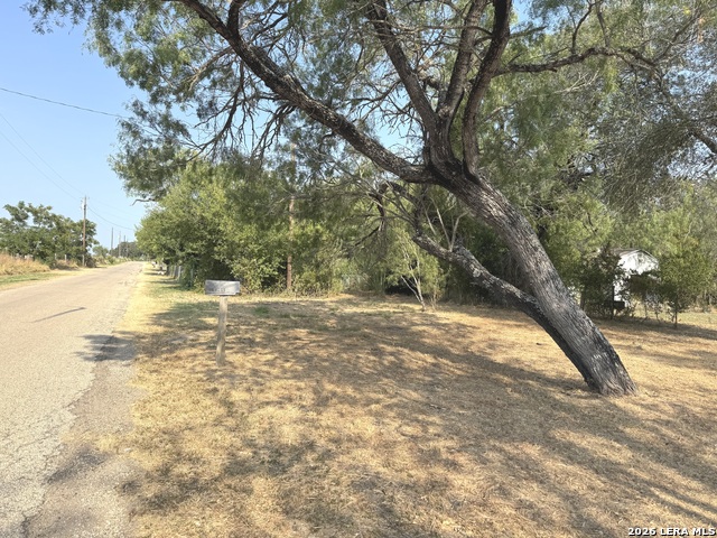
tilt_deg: -1.2
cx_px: 358
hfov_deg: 71.6
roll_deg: -2.6
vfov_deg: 56.8
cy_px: 269
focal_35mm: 24
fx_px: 497
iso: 80
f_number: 1.78
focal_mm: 6.76
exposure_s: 1/3096
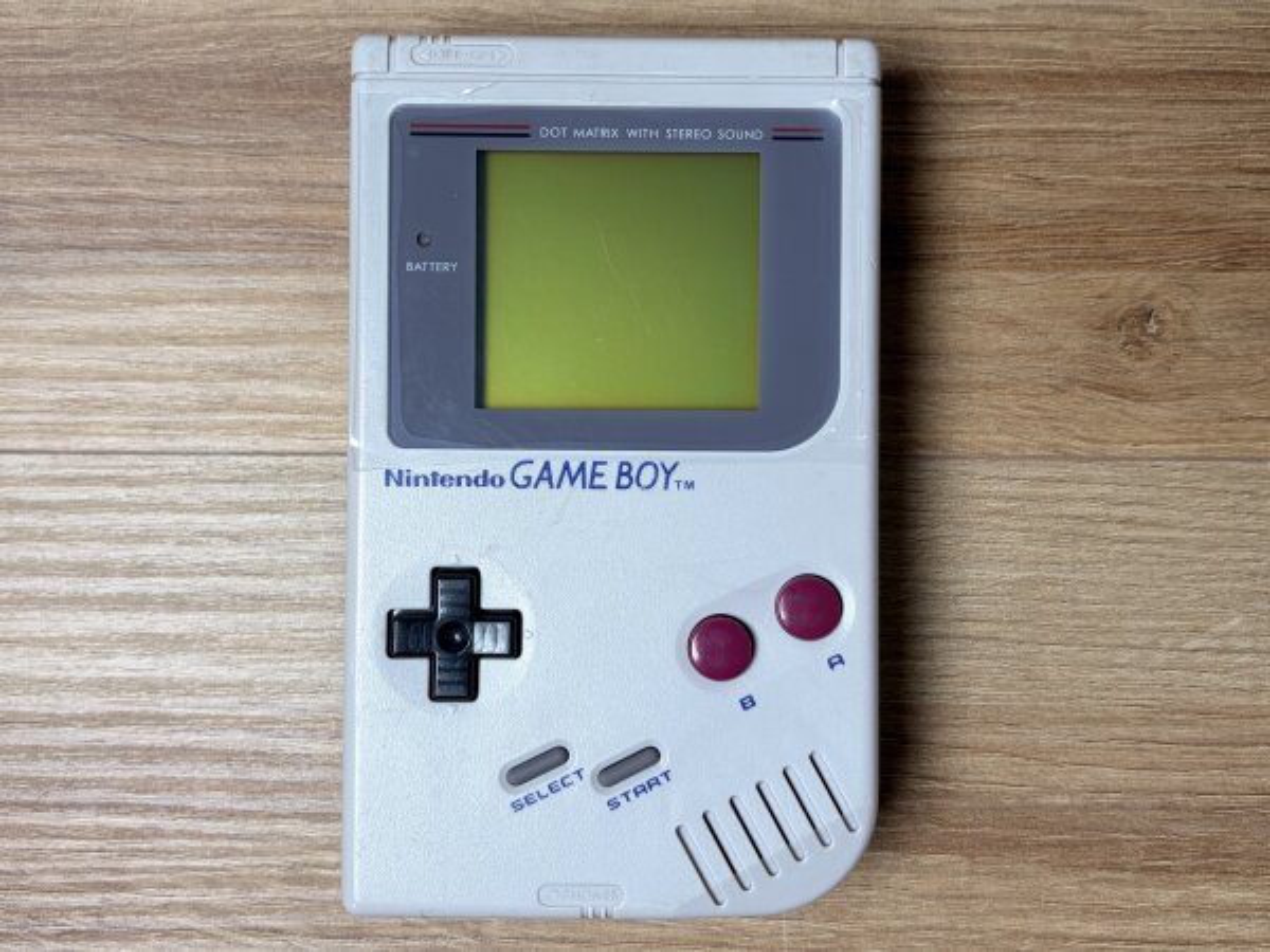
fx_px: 954
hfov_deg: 67.3
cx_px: 635
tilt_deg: -89.1
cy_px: 476
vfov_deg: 53.1
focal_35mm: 26
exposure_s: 1/194
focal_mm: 5.96
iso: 40
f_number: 1.6
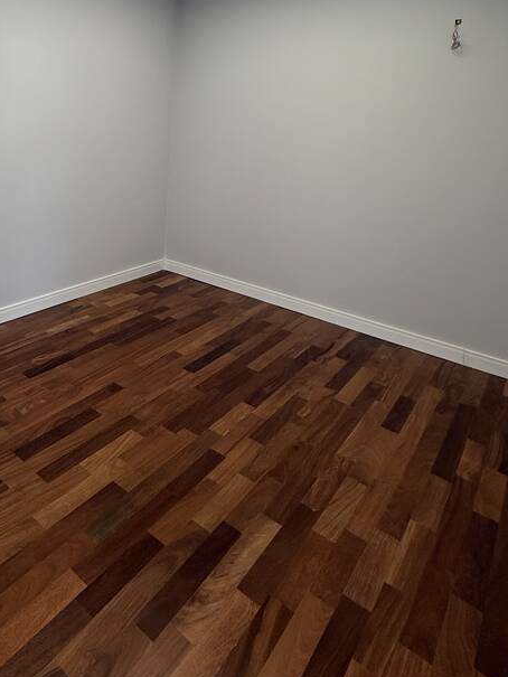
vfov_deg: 63.1
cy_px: 131
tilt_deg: -1.9
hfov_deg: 52.5
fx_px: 489
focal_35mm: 25
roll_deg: -3.0
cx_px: 129
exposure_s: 1/120
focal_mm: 2.22
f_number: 2.2
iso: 80
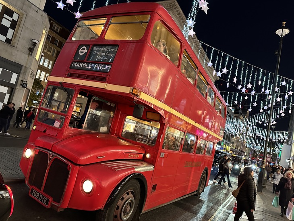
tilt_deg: +6.5
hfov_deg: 71.6
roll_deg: -12.5
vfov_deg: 56.8
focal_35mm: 24
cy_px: 110
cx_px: 147
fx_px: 204
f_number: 1.78
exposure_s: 1/50
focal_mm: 6.86
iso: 640
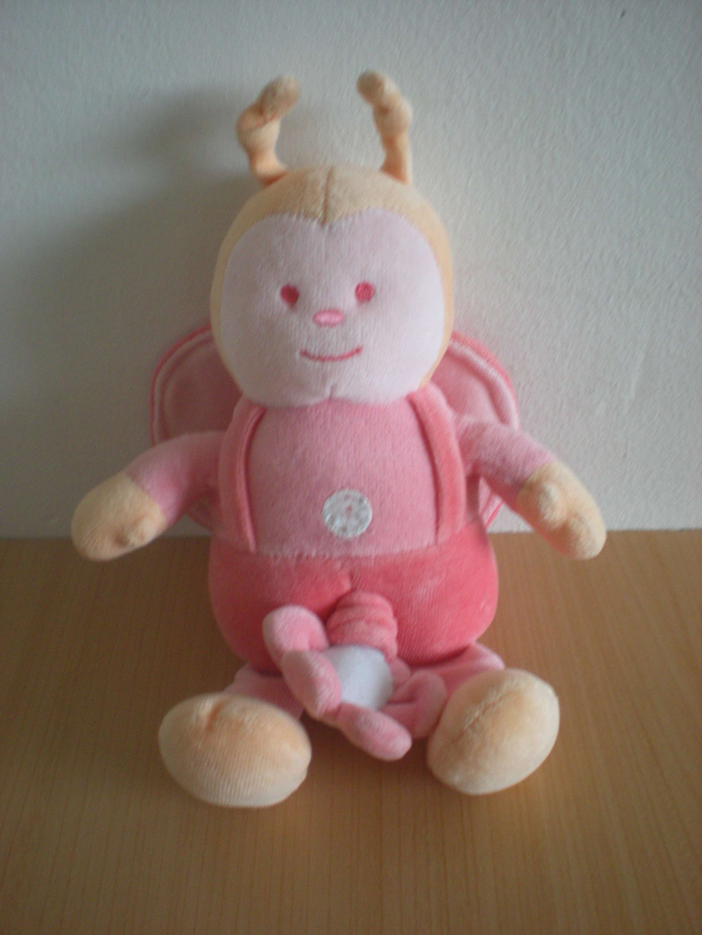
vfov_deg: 49.0
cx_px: 351
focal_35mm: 38
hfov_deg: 37.7
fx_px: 1028
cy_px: 468
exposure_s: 1/19.7
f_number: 3.1
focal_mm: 6.3
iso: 200
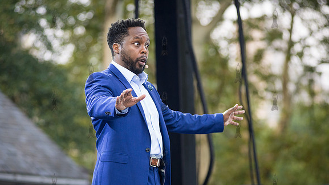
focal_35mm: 178
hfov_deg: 12.1
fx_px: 1553
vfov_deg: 6.8
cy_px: 119
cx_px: 158
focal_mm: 145
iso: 1600
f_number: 4
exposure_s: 1/320
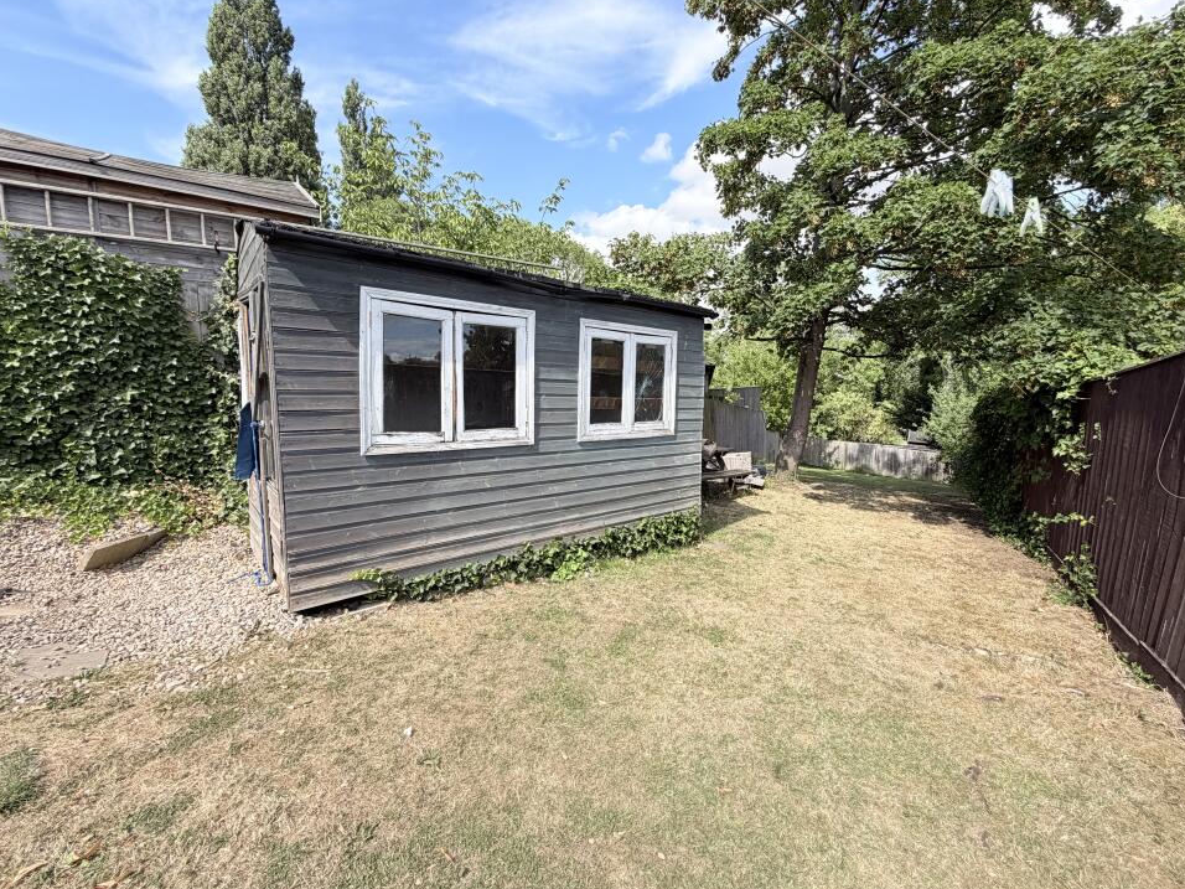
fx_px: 513
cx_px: 625
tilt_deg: -5.9
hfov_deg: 98.1
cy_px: 430
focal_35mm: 15
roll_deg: +1.0
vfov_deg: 81.7
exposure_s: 1/686
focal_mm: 2.22
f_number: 2.2
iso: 40
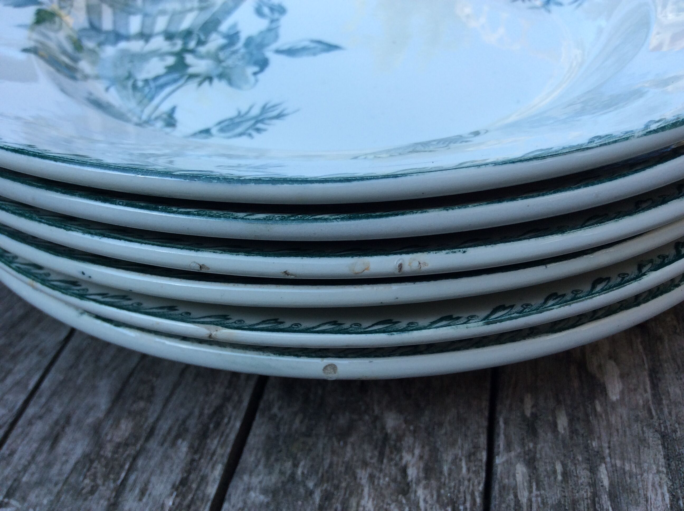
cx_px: 342
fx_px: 631
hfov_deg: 56.9
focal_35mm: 32
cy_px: 256
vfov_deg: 44.1
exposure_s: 1/376
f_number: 2.4
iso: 32
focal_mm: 3.3
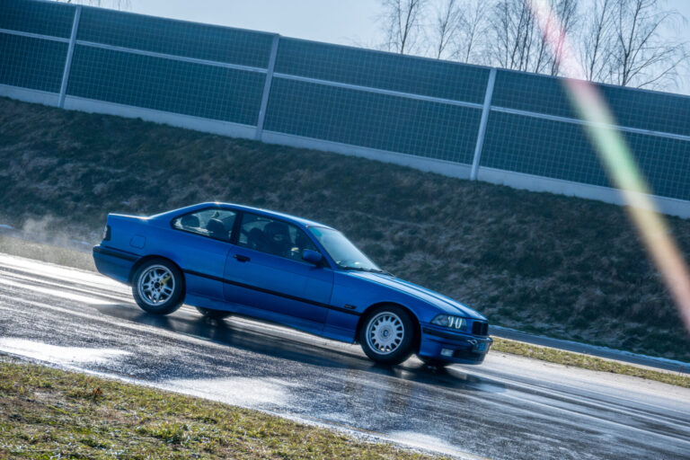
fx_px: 1869
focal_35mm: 98
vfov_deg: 14.0
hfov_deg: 20.9
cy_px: 230
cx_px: 345
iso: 125
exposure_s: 1/1250
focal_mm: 65
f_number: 5
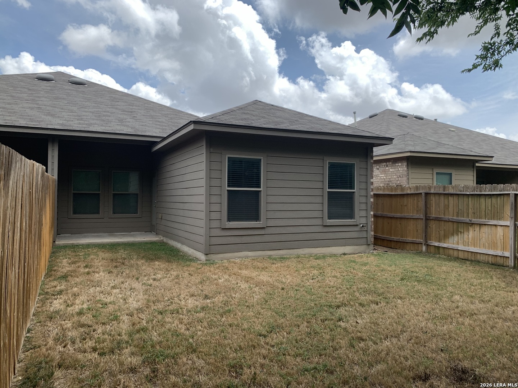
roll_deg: -1.1
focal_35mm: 26
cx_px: 259
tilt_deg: +3.3
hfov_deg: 67.3
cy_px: 194
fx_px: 389
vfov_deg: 53.1
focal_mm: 4.25
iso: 25
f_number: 1.8
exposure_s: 1/2421
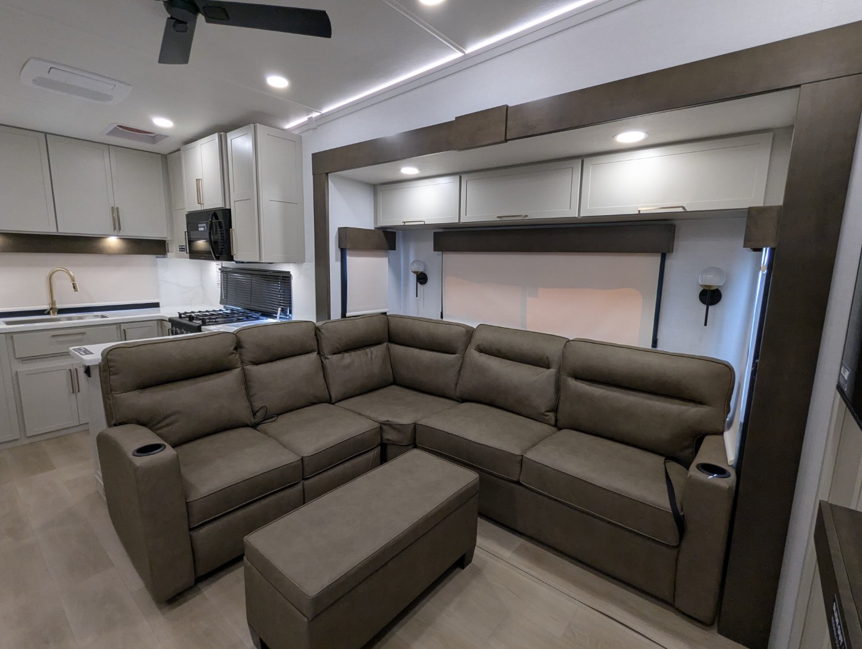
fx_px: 399
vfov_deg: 78.2
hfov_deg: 94.4
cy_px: 324
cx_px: 431
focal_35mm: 16
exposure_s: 1/85.5
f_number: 2.2
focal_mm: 2.35
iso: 230
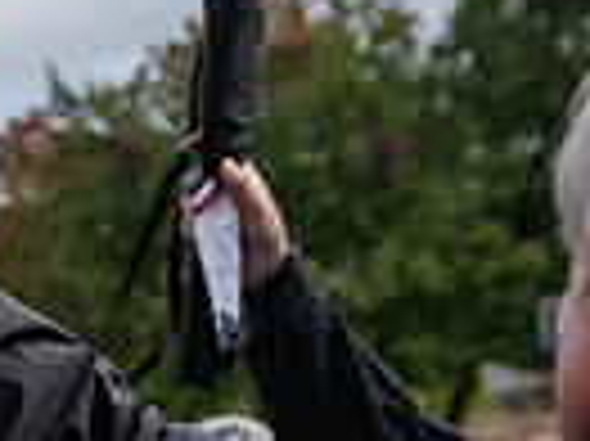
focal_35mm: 136
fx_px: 2316
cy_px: 628
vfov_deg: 10.6
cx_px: -329
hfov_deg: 13.6
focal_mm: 32
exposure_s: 1/500
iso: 160
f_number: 3.5
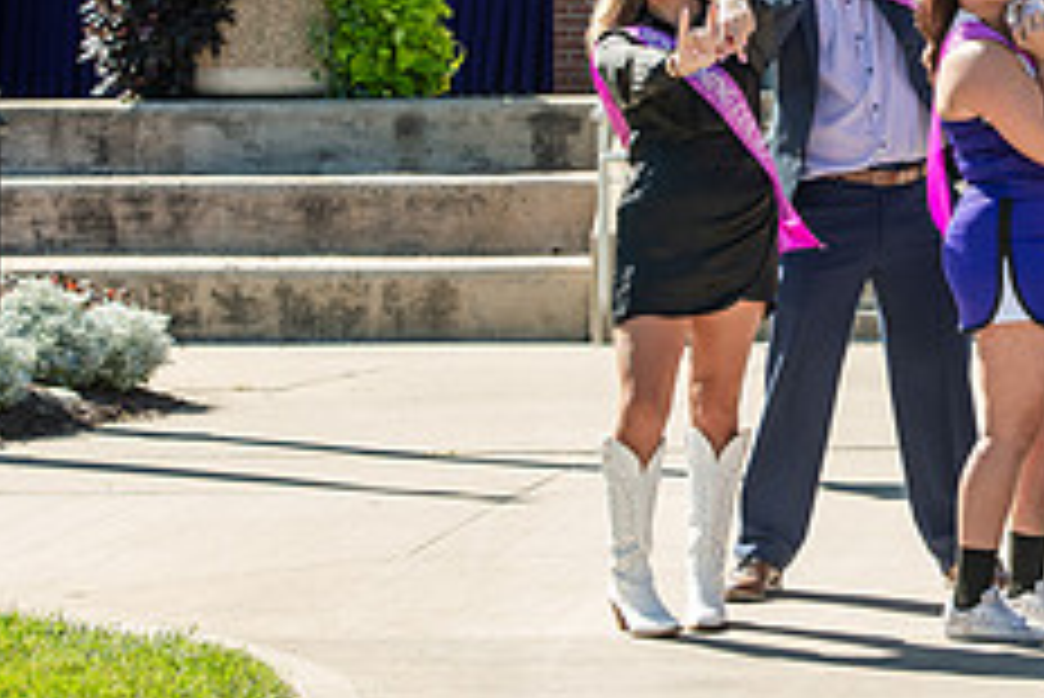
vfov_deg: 7.8
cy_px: 38
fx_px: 5078
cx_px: 1116
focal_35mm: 175
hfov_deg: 11.6
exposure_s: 1/320
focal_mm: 70
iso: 250
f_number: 7.1
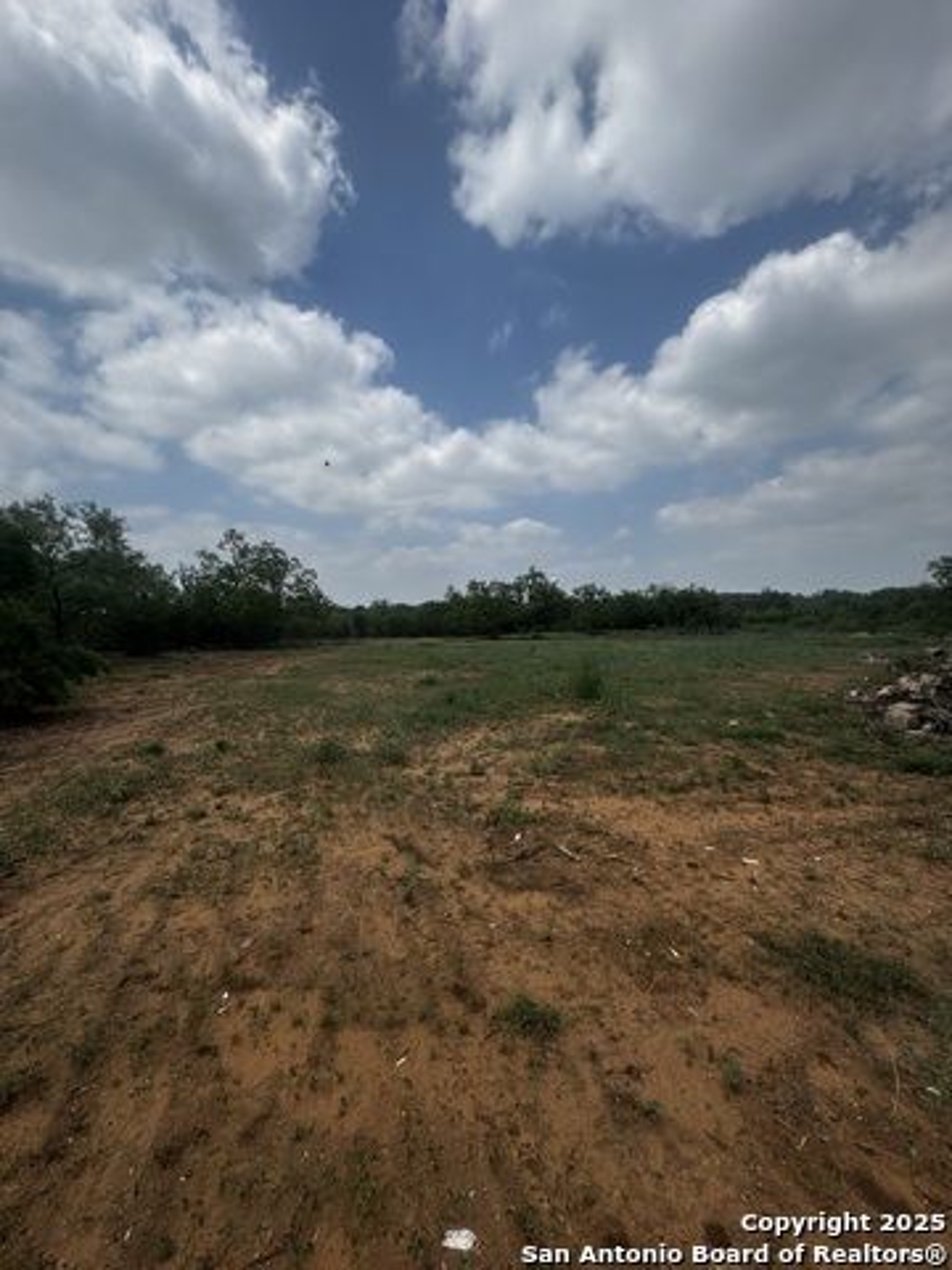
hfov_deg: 85.7
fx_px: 513
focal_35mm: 14
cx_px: 476
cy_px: 635
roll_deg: +1.4
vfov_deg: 102.1
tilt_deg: -2.2
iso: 50
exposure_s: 1/2674
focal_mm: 2.22
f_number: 2.2
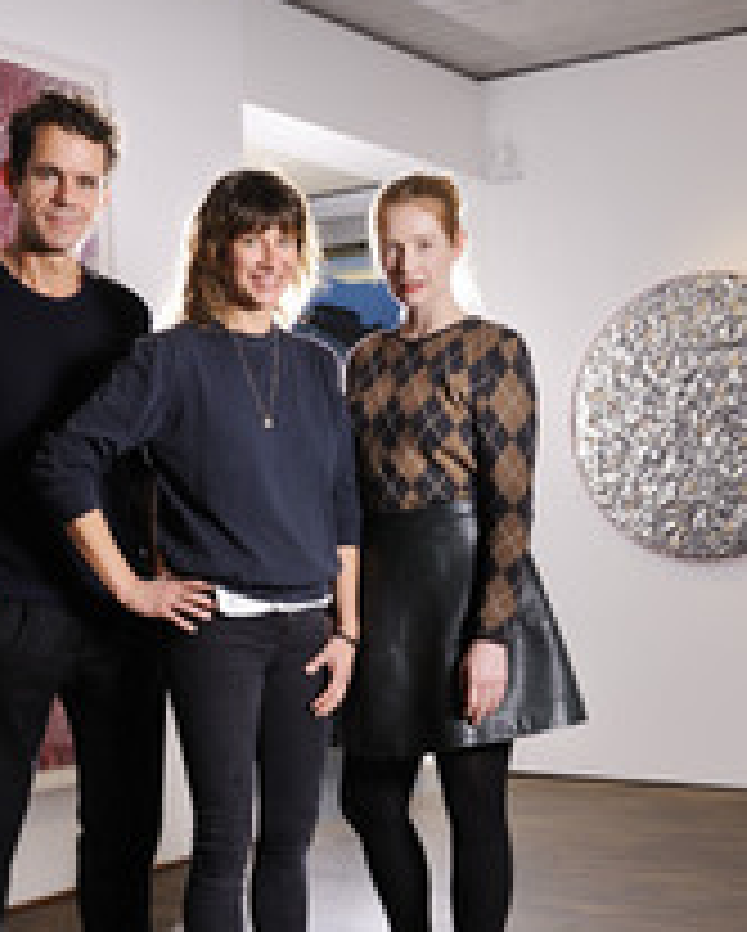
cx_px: 452
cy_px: 572
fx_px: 1352
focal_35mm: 49
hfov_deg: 30.8
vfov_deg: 37.8
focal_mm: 24
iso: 640
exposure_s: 1/160
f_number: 4
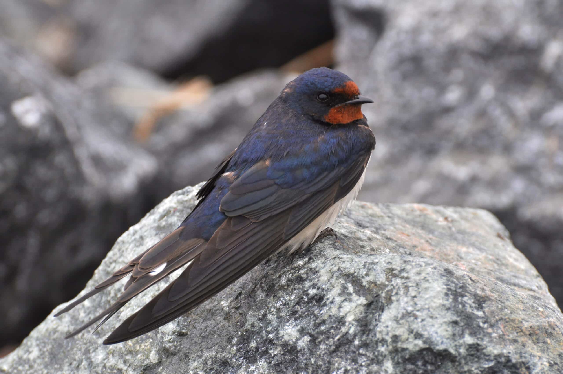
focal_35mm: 450
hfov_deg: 4.6
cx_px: 282
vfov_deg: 3.0
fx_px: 7029
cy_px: 187
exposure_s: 1/400
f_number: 10
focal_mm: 300
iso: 320
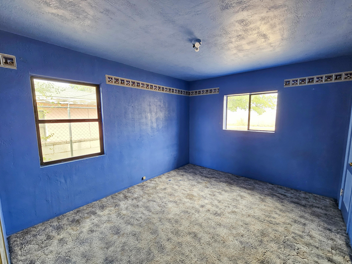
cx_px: 180
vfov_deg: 85.6
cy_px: 136
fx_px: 142
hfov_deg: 102.1
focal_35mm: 14
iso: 125
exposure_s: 1/60
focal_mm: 2.2
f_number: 2.2
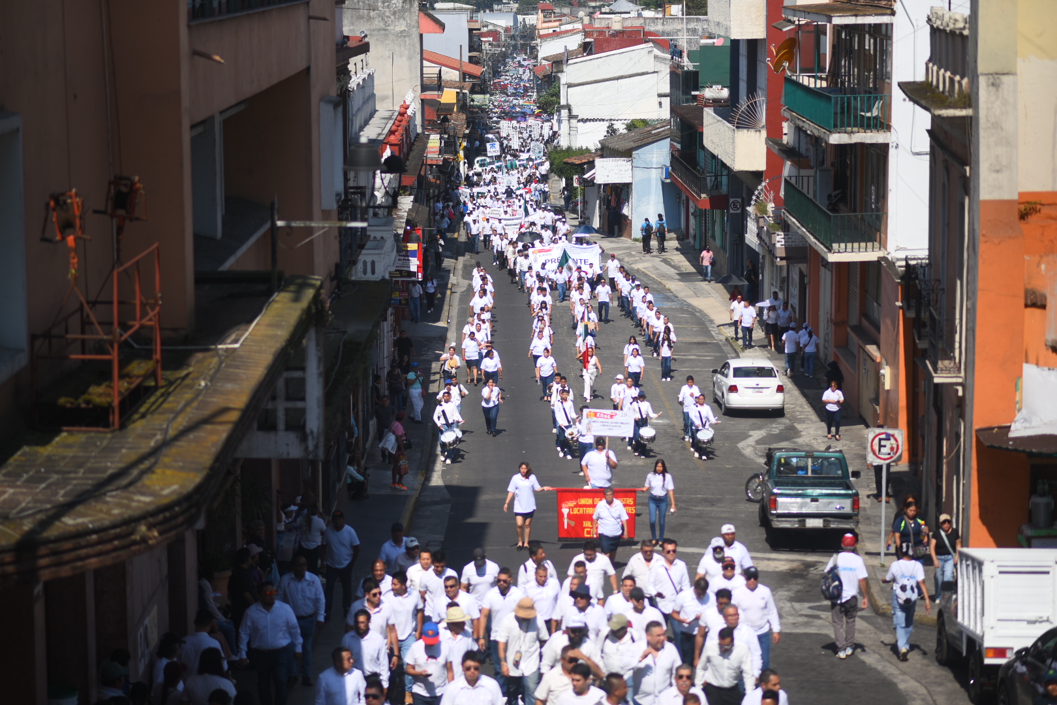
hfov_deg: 23.9
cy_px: 352
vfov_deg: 16.1
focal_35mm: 85
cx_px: 528
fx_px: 2495
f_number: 2
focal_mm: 85
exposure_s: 1/4000
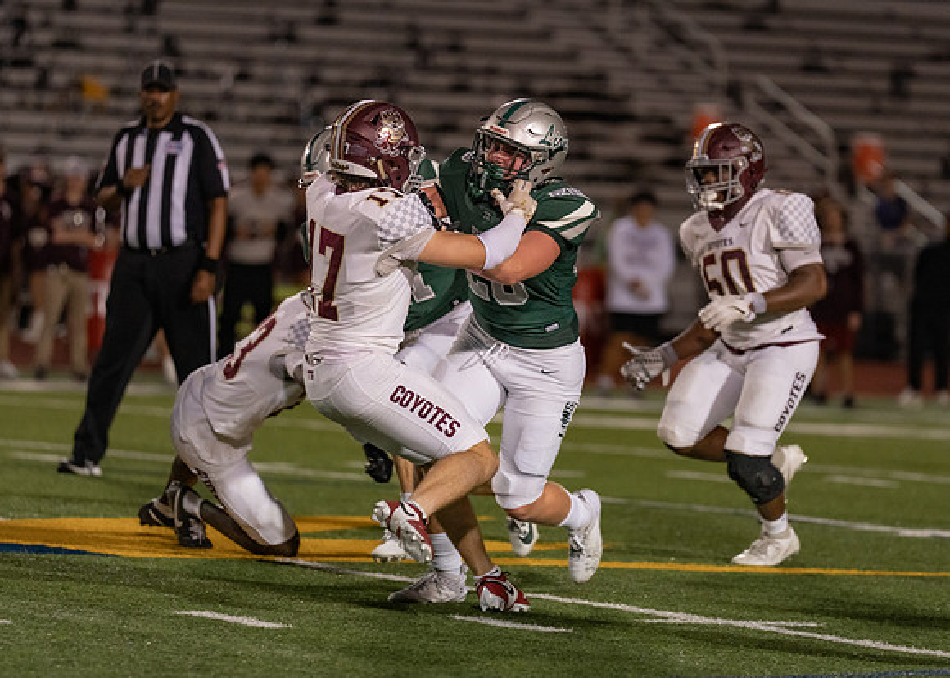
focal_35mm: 282
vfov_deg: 5.1
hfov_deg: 7.2
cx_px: 533
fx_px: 7600
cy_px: 320
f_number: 2.8
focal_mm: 200
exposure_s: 1/1000
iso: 1600
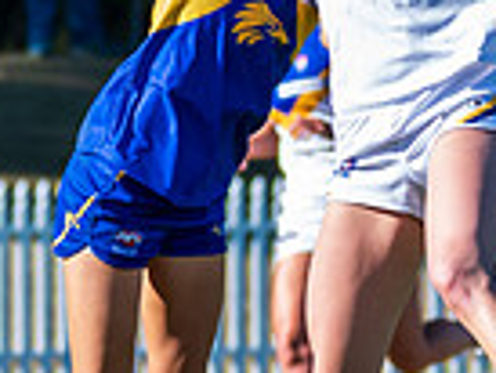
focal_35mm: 1486
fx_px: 21311
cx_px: 221
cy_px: 286
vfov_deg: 1.0
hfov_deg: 1.3
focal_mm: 220
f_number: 6.3
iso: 800
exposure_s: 1/2000
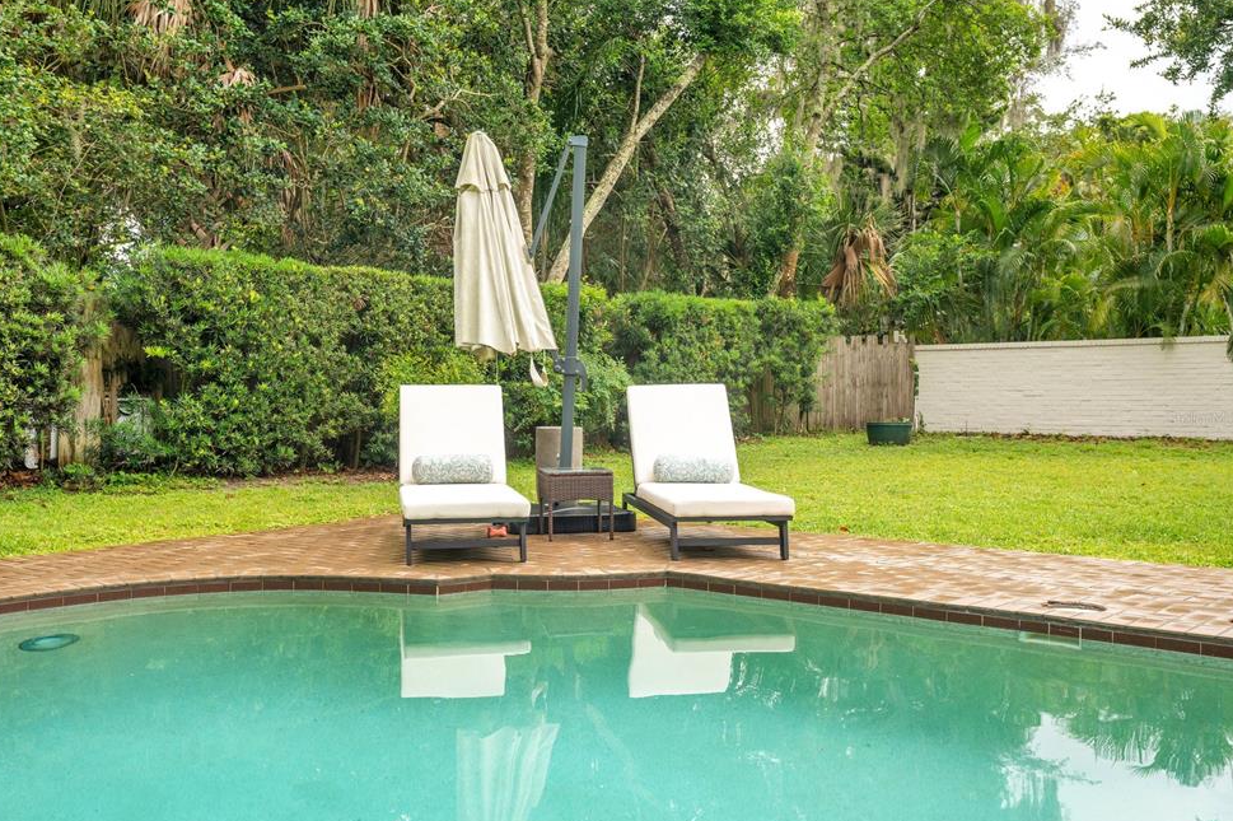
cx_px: 593
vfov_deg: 35.9
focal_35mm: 37
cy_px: 419
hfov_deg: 51.9
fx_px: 1267
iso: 100
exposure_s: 1/100
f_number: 5.6
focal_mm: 35
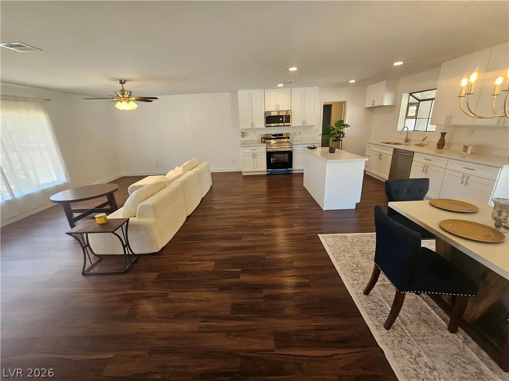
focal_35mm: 13
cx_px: 254
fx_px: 191
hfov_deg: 106.2
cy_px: 190
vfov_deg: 89.9
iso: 100
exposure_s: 1/60
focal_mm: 2.2
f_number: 2.2
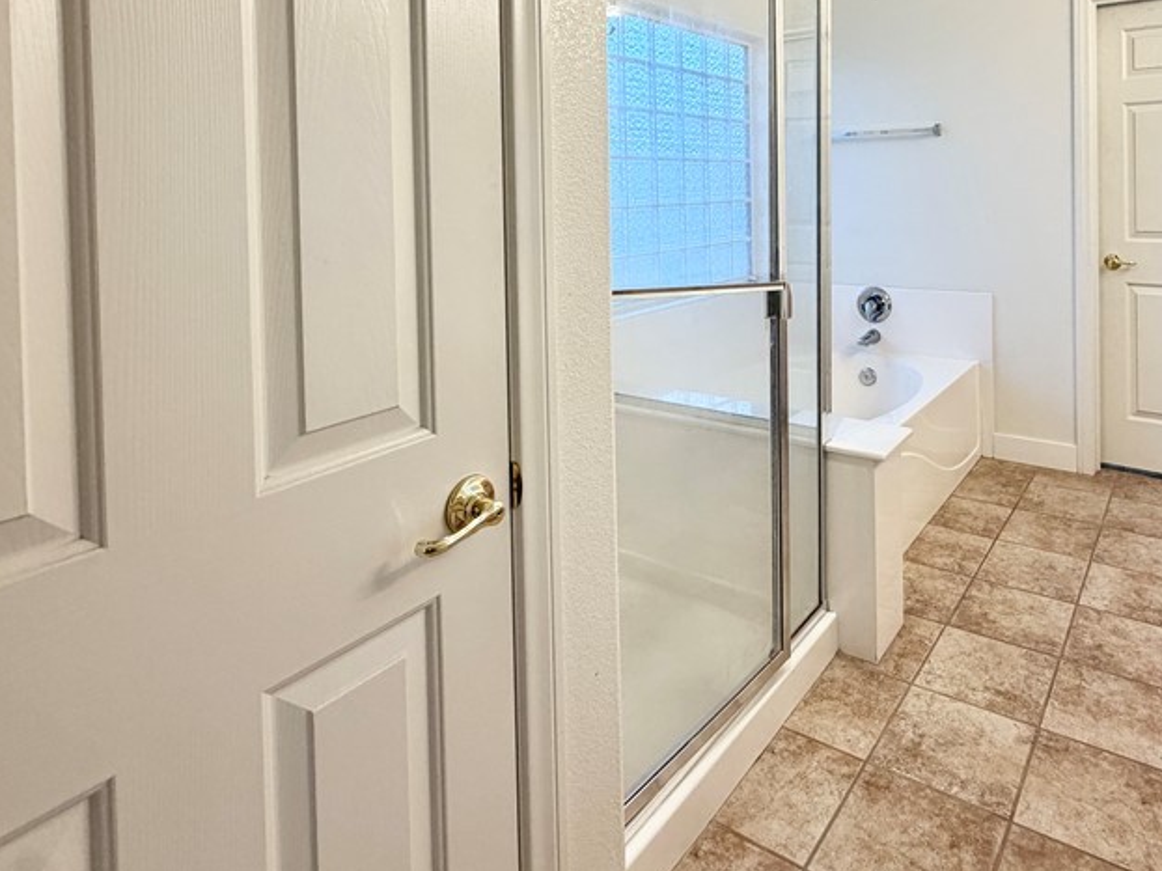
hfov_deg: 72.6
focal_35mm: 23
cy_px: 194
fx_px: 772
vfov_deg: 55.4
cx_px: 729
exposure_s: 1/120
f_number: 2.2
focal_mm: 2.22
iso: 200
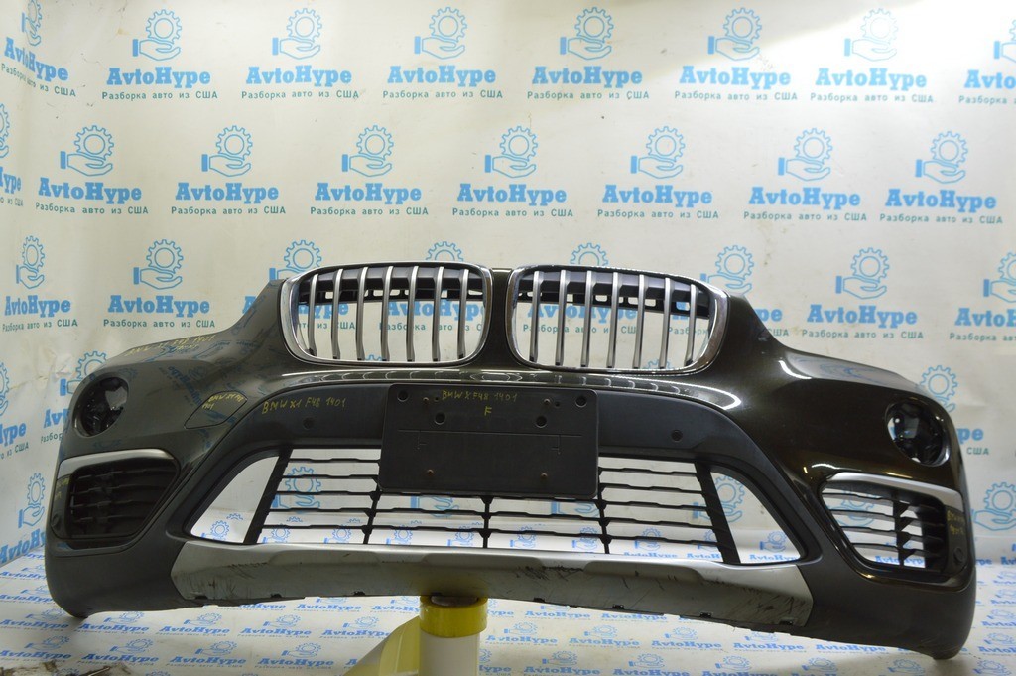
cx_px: 508
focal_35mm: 33
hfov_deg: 57.3
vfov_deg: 39.9
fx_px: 931
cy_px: 338
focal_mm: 22
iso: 400
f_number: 5.6
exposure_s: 1/20
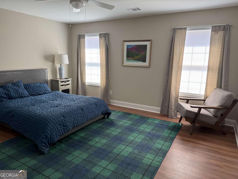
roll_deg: -0.9
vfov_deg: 56.8
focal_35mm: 24
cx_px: 119
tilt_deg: -10.6
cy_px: 90
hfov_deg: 71.6
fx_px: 165
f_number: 1.78
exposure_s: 1/121
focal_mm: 6.76
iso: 80
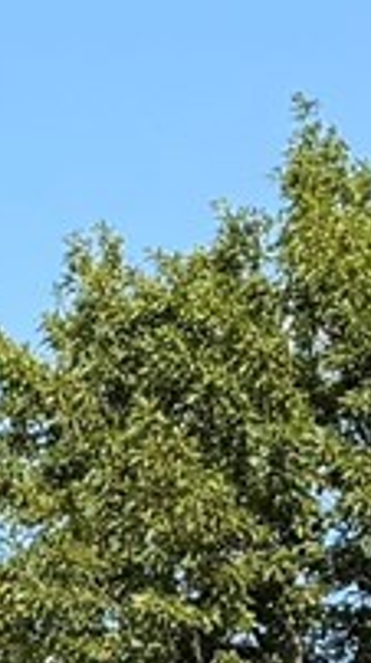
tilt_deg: +11.0
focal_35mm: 249
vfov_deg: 8.6
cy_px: 821
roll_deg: +0.6
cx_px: -916
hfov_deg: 4.6
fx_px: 4373
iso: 80
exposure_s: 1/2232
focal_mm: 6.76
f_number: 1.78
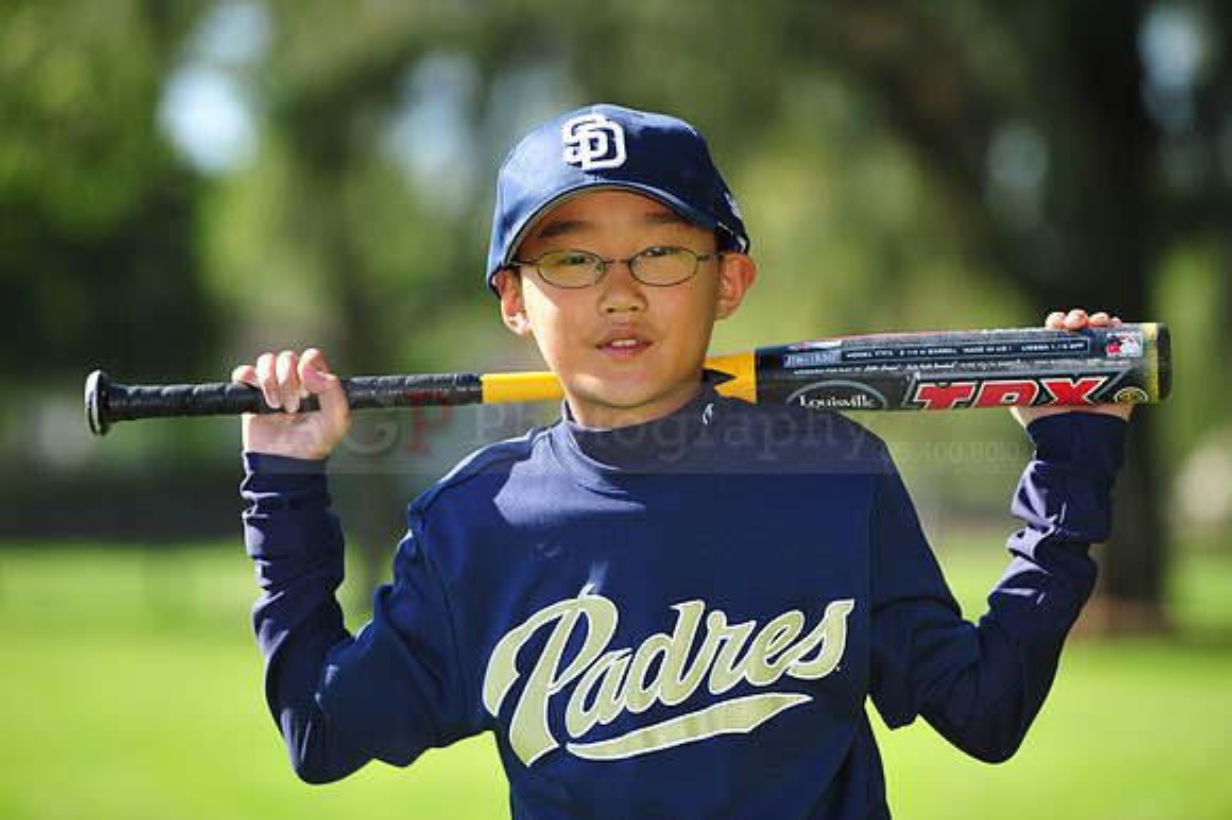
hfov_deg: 11.1
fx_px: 6327
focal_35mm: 185
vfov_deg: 7.4
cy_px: 410
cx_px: 616
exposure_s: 1/500
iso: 200
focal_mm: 185
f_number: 4.5
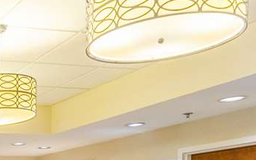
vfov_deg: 19.5
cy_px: 234
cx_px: -32
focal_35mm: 58
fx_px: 408
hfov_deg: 30.7
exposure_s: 1/20
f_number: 8
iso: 200
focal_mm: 13
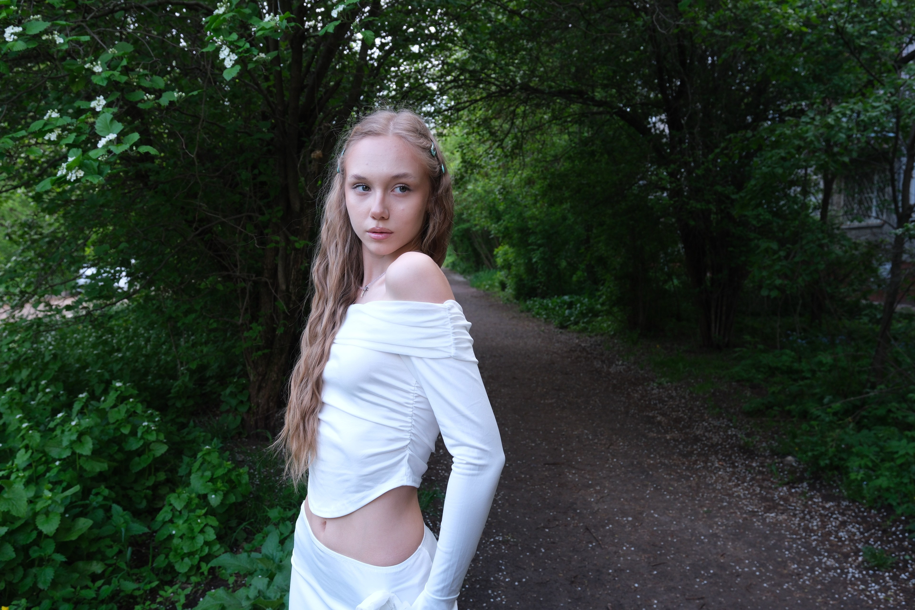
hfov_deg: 57.2
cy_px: 305
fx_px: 839
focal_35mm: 33
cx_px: 458
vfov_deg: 40.0
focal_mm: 22
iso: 400
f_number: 5
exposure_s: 1/75
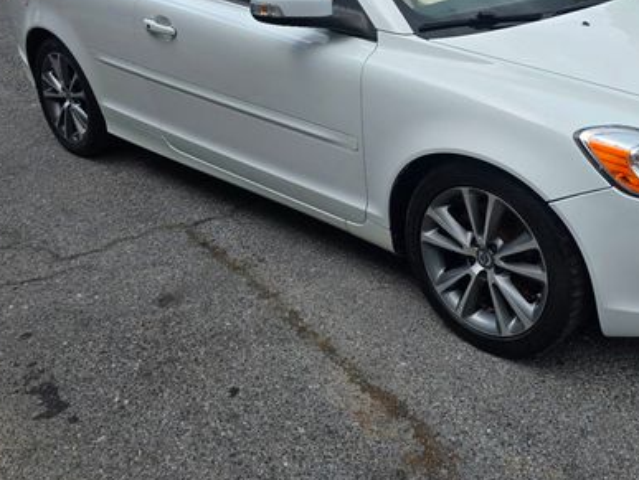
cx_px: 451
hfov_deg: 47.7
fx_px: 702
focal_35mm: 38
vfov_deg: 36.9
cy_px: 120
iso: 12
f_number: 1.7
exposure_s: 1/428
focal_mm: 6.3
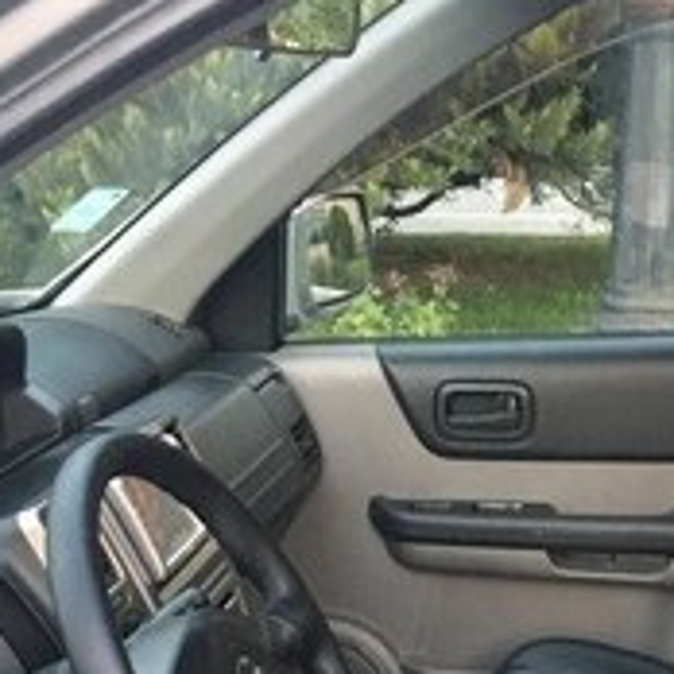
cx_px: 515
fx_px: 1608
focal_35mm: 73
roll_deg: -1.0
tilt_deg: -26.5
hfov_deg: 23.4
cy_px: 833
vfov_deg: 21.7
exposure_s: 1/33
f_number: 2.2
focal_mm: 4.15
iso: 200
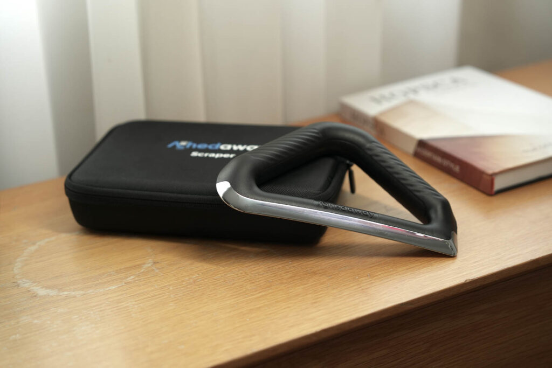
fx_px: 1073
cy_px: 184
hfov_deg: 28.8
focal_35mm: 70
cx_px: 276
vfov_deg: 19.5
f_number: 2.8
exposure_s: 1/125
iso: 320
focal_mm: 70
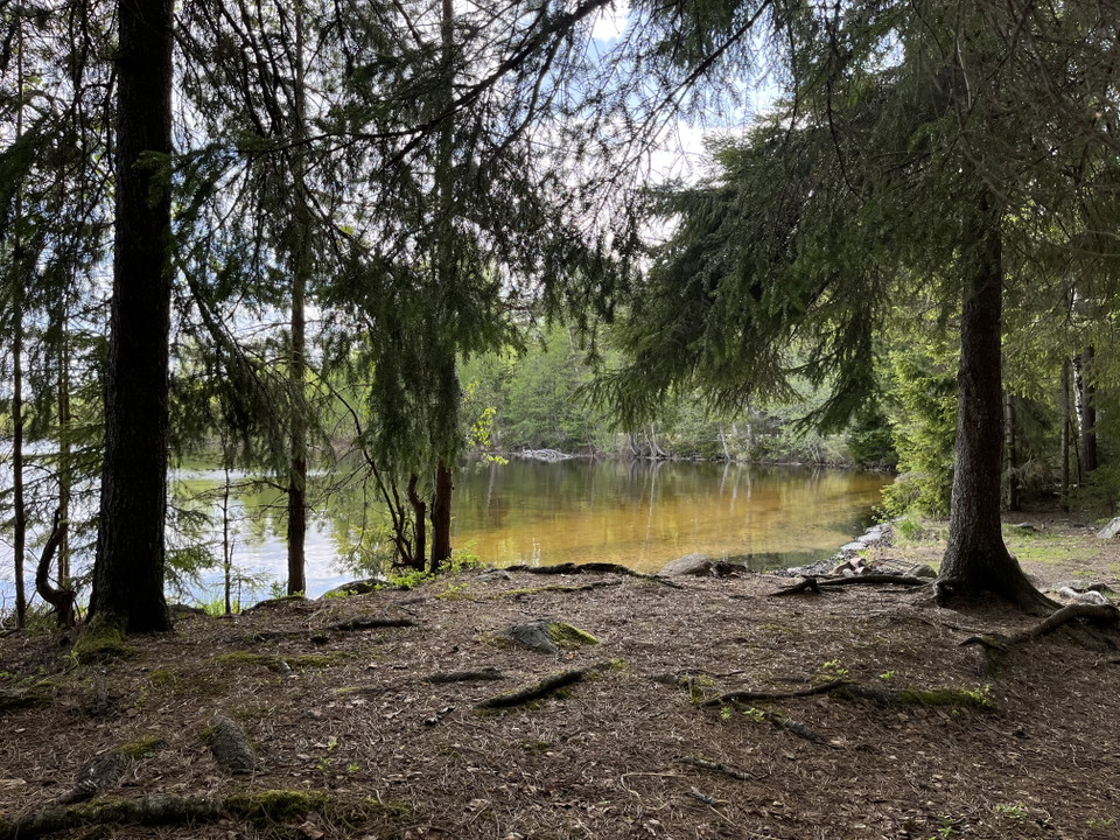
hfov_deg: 67.3
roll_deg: +0.1
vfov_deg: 53.1
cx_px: 560
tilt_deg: +0.8
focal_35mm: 26
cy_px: 420
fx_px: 841
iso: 50
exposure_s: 1/602
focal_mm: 5.1
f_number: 1.6
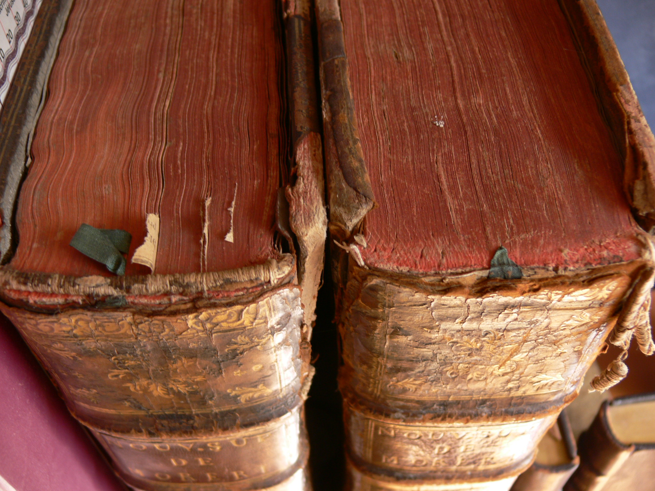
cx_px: 328
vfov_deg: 40.7
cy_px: 246
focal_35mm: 35
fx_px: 662
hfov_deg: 52.6
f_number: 2.8
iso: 80
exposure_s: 1/30
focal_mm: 7.4
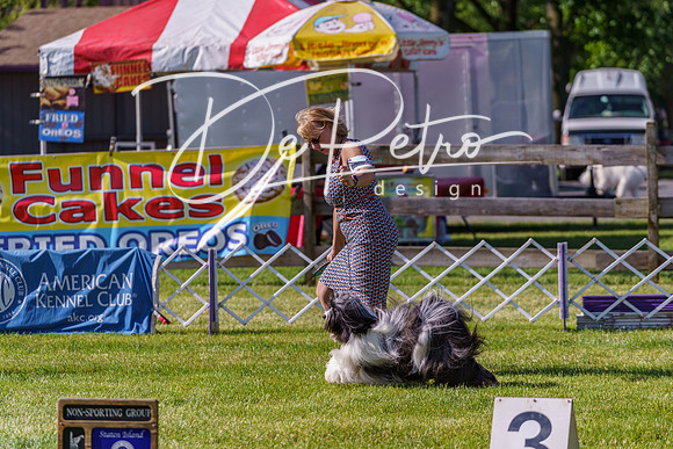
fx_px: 3160
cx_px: 336
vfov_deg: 8.1
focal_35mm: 169
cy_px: 224
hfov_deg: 12.2
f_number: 4
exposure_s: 1/1250
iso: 160
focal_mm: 169
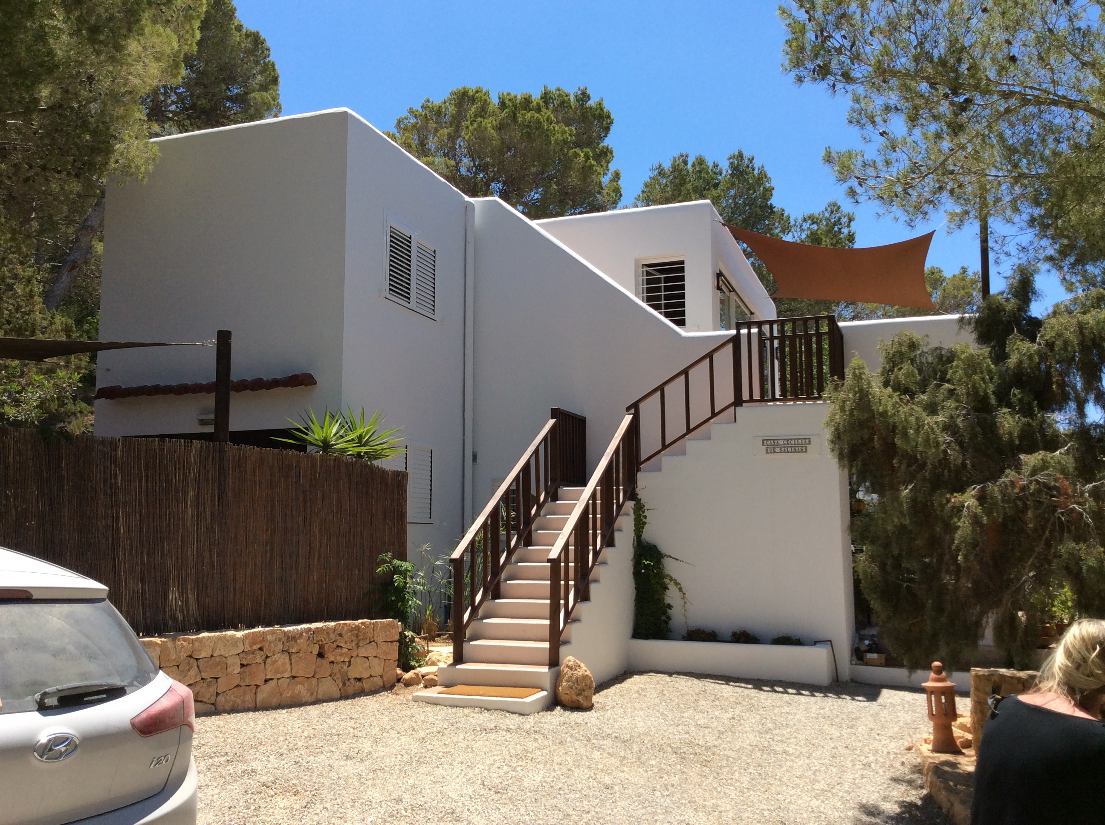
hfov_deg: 56.9
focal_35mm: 32
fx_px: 1020
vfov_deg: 44.1
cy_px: 412
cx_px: 552
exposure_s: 1/1217
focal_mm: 3.3
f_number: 2.4
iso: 32
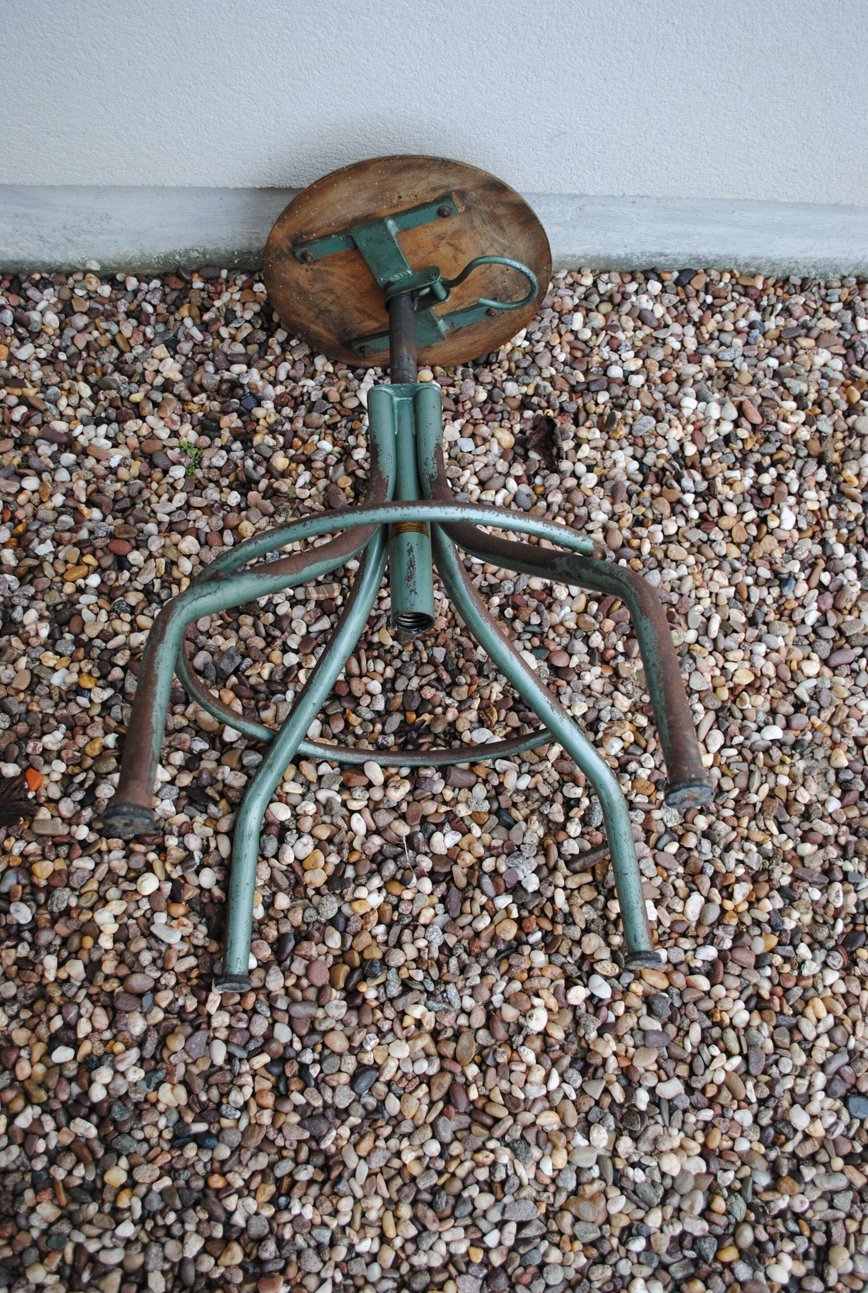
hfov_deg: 40.1
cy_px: 646
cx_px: 434
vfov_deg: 57.1
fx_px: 1188
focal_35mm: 33
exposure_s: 1/80
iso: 200
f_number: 4.5
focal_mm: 22
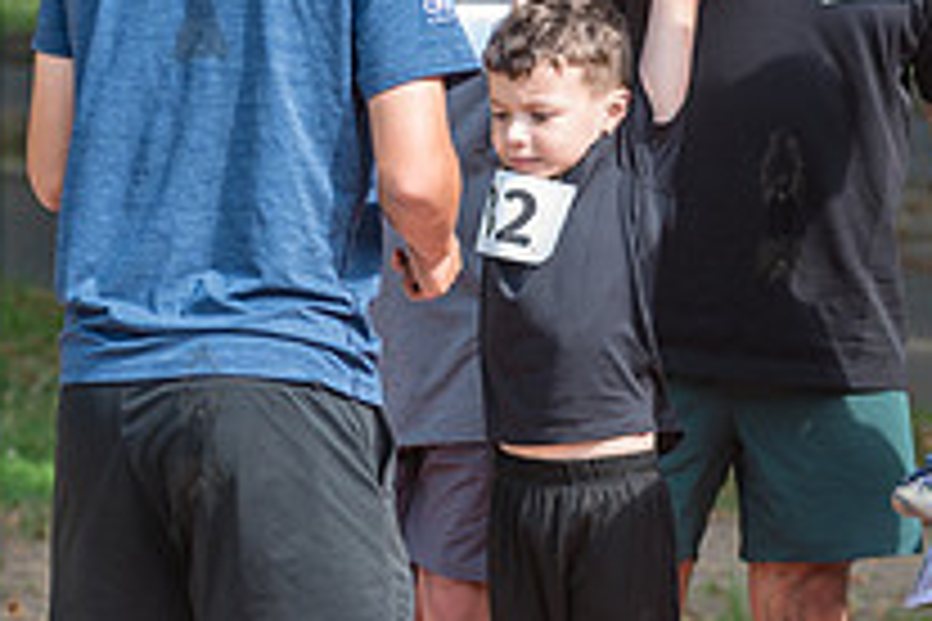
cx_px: 702
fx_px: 8103
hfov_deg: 6.6
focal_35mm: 313
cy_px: 194
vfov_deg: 4.4
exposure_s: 1/320
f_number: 4
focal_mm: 100
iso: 200
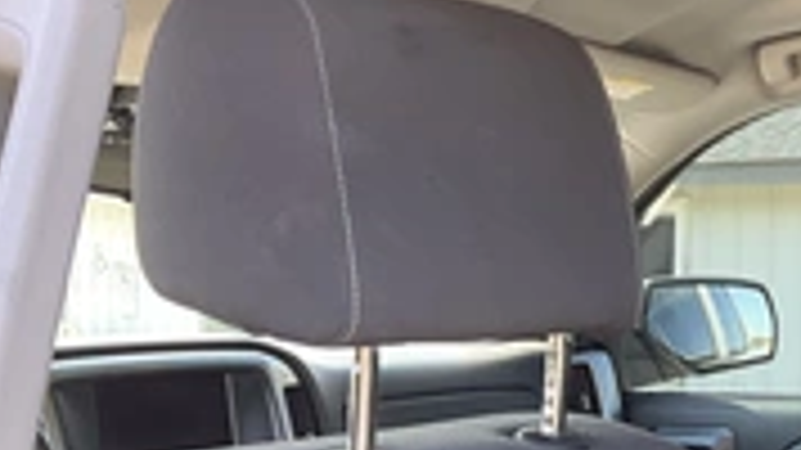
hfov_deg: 27.8
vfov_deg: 16.5
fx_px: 1508
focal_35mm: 71
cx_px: 819
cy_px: 490
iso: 64
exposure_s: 1/122
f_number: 1.8
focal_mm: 3
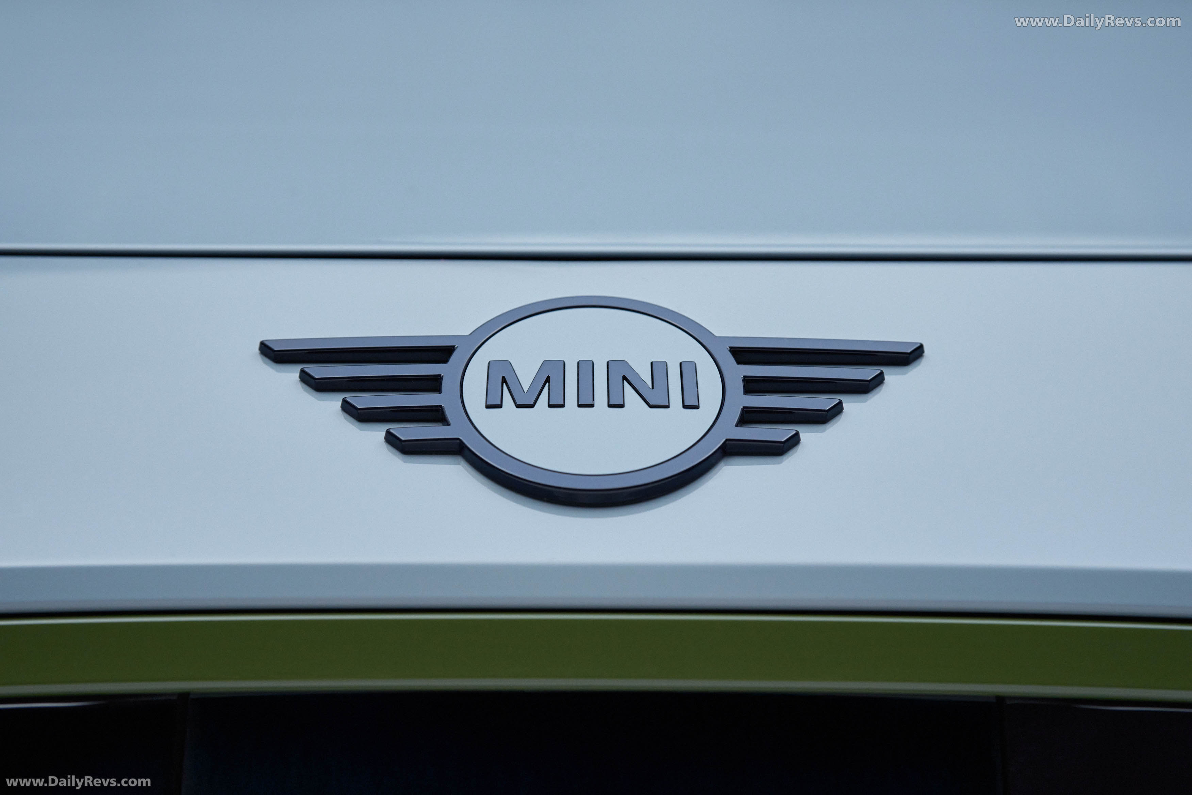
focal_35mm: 50
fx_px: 1655
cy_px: 398
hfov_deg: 39.6
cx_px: 596
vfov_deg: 27.0
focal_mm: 50
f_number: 5
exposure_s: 1/320
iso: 2000
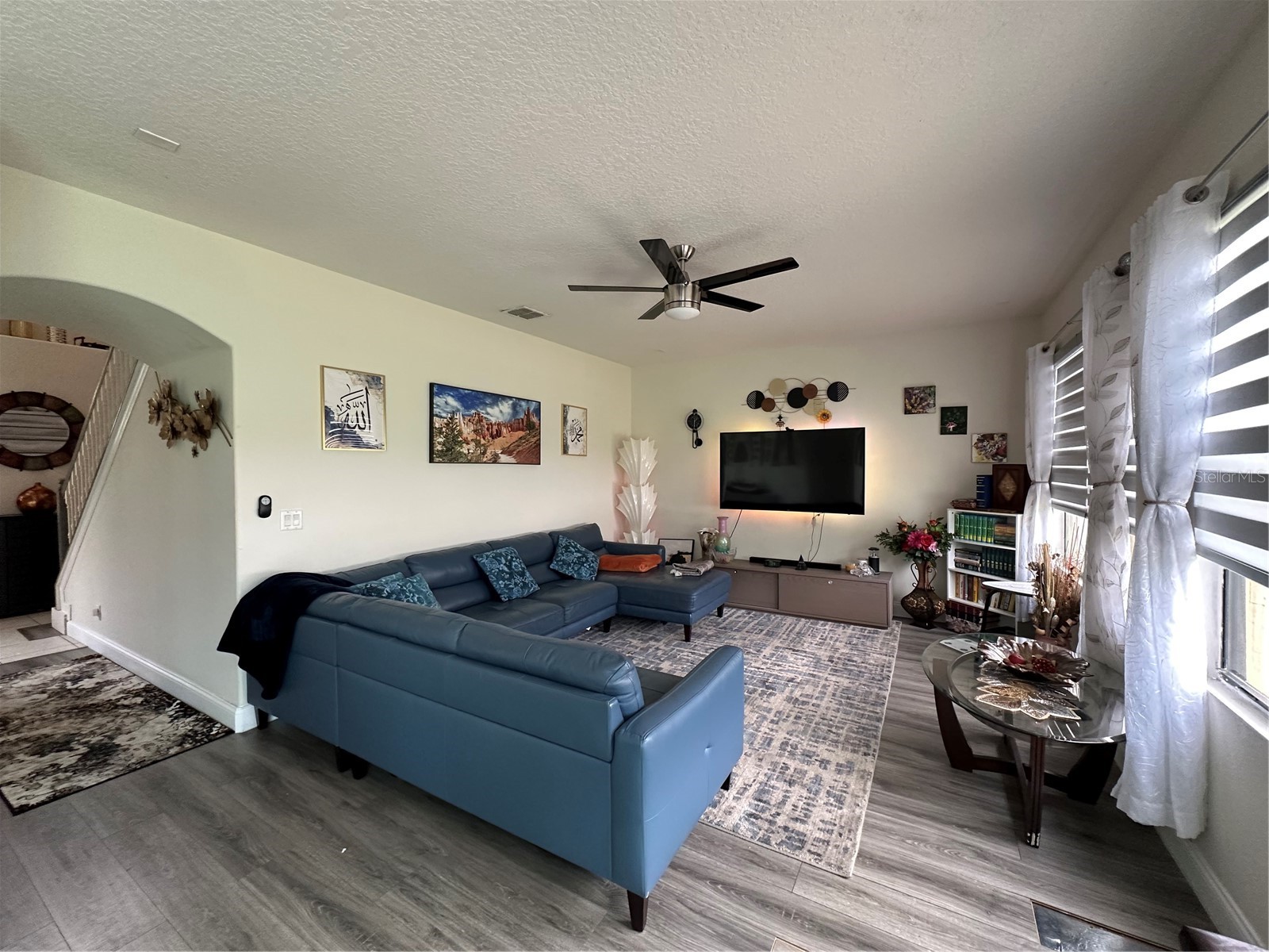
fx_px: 513
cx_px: 634
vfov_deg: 85.7
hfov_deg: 102.1
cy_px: 476
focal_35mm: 14
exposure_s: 1/99
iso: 250
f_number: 2.2
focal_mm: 2.22
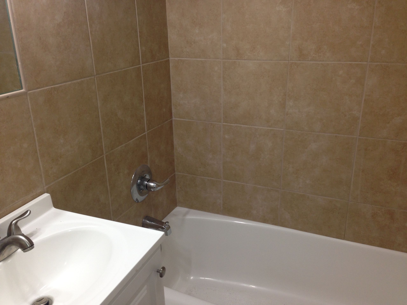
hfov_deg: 55.4
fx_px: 388
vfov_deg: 42.9
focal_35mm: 33
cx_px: 204
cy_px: 152
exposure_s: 1/40
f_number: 2.4
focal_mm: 4.12
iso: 64
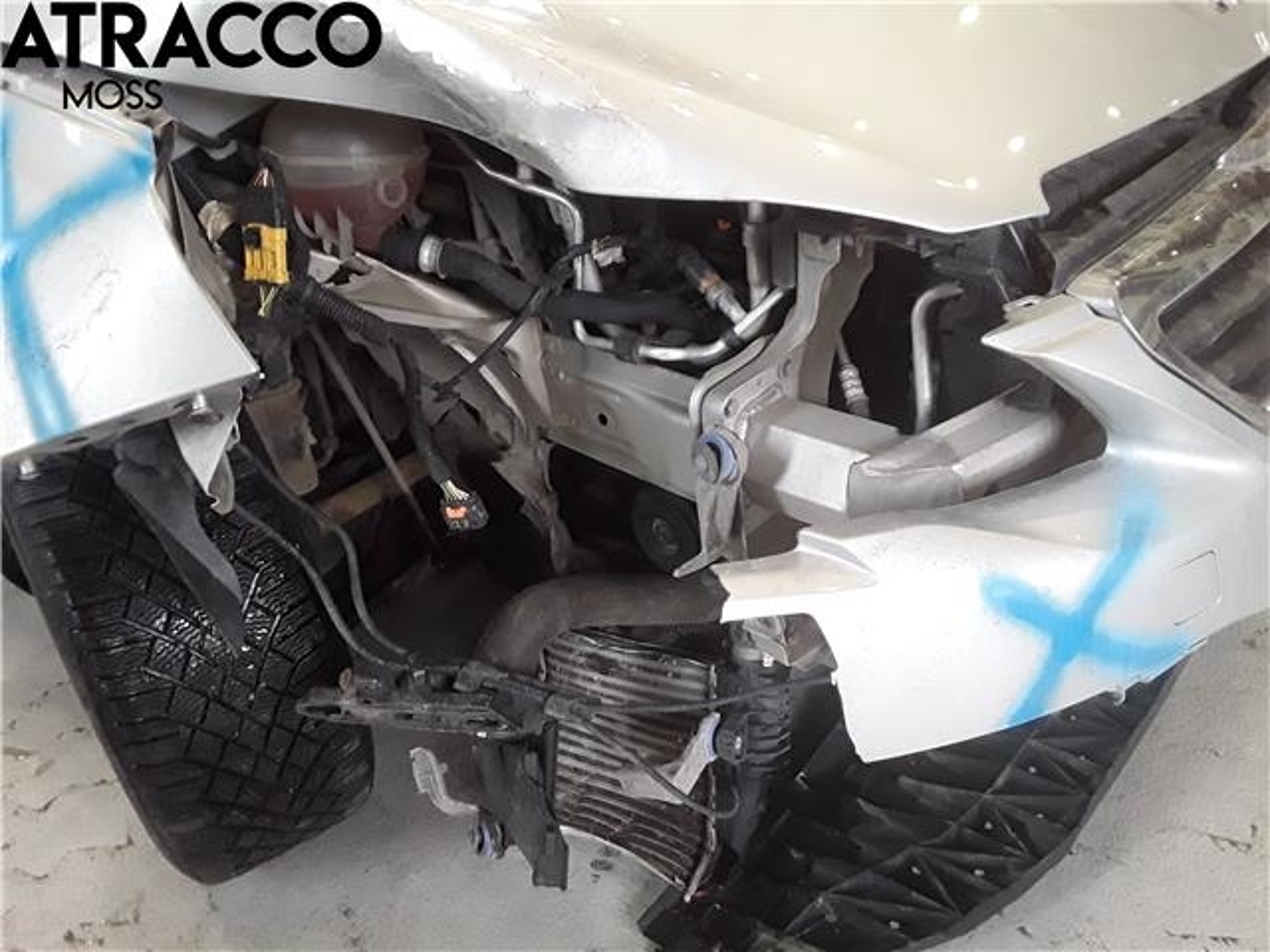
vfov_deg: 49.7
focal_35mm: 28
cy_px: 476
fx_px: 1027
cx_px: 635
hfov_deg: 63.4
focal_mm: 2.91
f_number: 1.9
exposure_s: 1/33
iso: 200
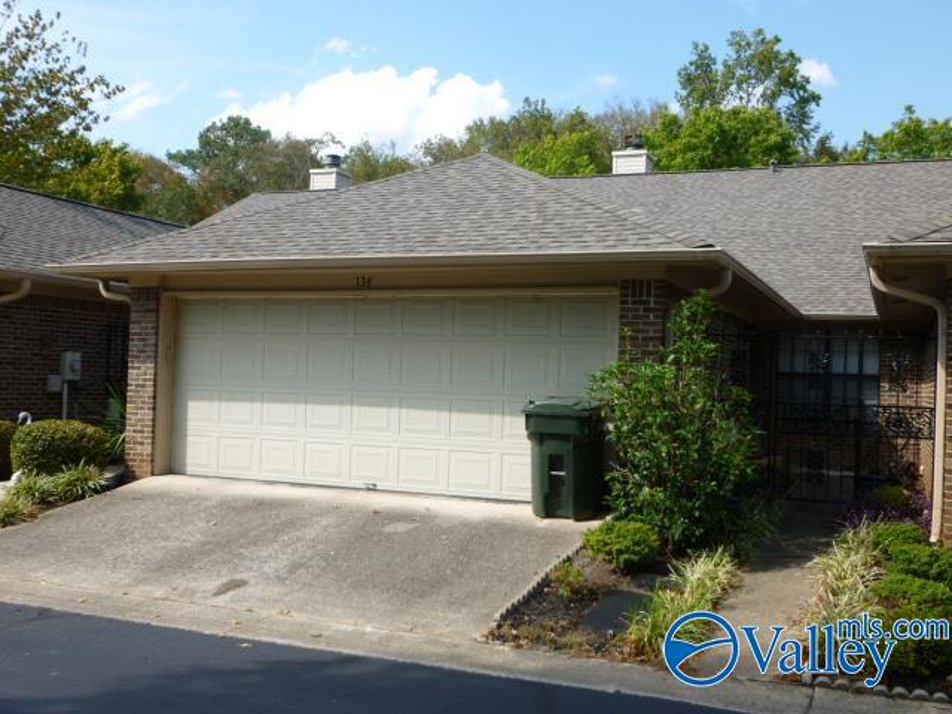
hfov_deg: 54.0
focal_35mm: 34
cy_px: 357
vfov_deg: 41.8
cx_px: 476
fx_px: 935
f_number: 3.6
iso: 100
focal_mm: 6.1
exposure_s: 1/500
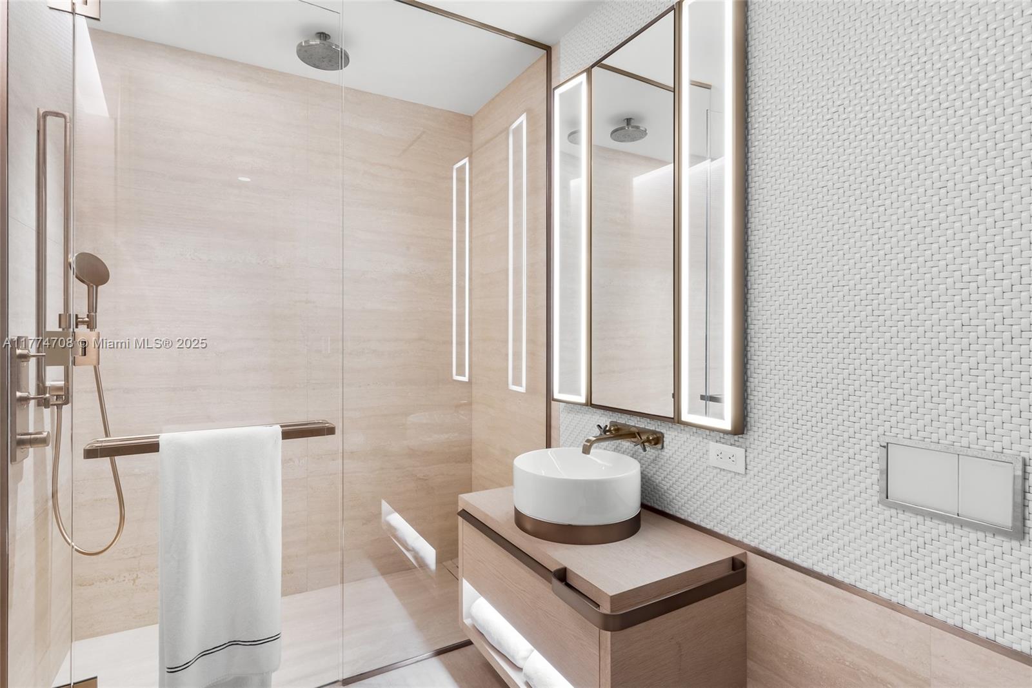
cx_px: 516
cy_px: 344
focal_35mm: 17
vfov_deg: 70.4
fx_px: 487
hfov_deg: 93.3
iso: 200
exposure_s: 1.6
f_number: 11
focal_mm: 17
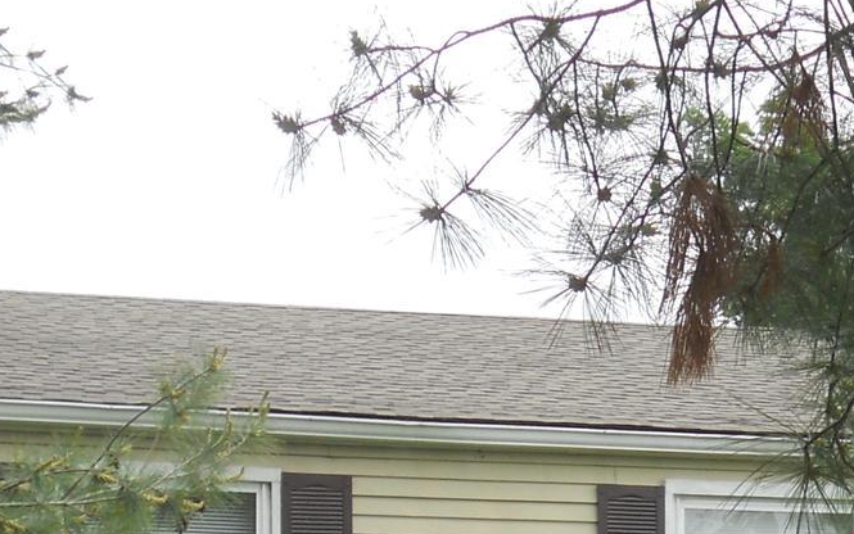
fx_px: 2887
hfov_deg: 16.5
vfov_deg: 10.1
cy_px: 928
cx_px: 830
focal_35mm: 124
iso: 80
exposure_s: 1/200
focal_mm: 6.9
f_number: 3.9
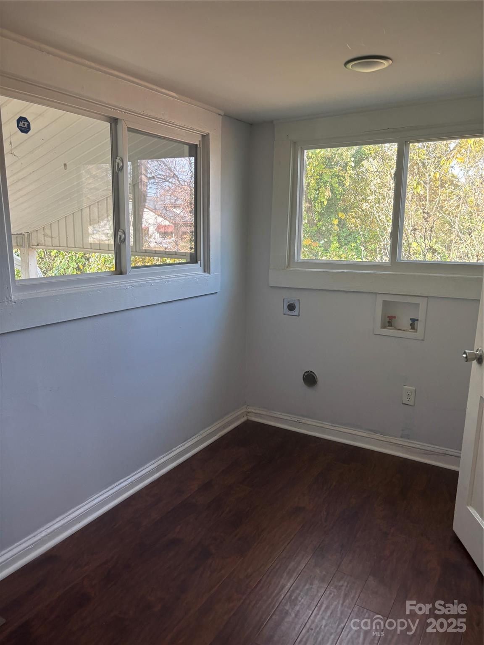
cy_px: 322
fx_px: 485
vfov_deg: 67.3
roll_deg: -1.4
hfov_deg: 53.1
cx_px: 242
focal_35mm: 26
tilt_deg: -11.6
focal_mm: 5.96
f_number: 1.6
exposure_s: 1/120
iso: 100
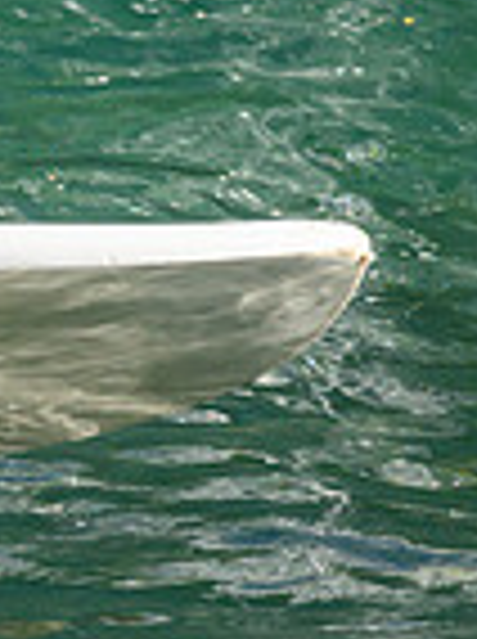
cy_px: -137
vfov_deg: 0.6
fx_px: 57958
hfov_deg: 0.5
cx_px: -612
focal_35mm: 3145
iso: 800
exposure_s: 1/2000
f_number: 6.3
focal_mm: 800
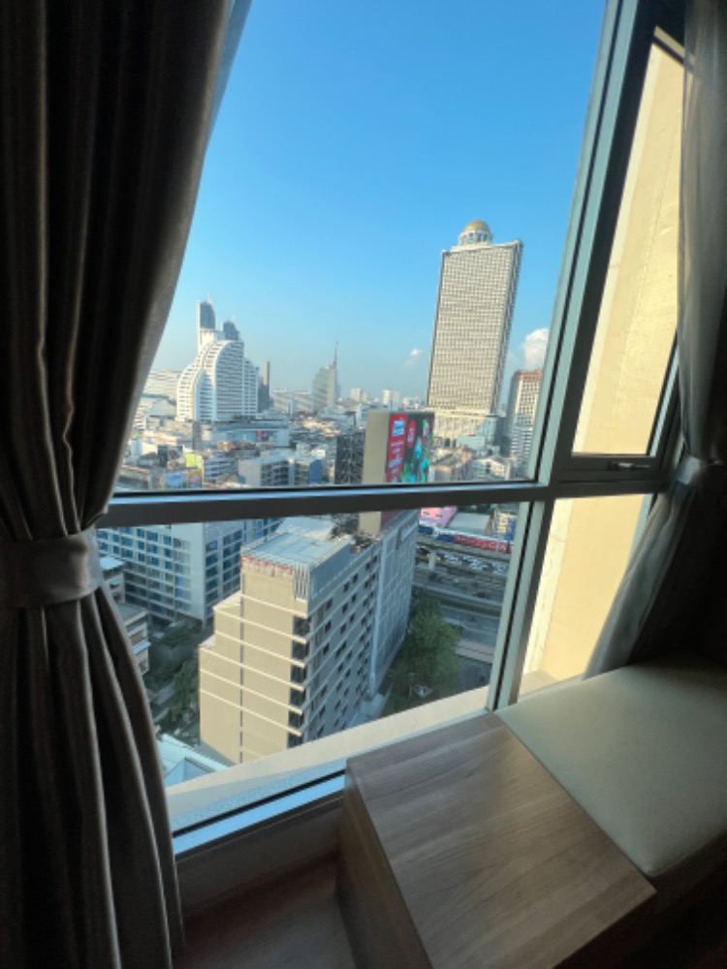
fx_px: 364
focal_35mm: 13
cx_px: 364
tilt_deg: -14.2
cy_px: 484
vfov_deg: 106.2
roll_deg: -4.8
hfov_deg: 89.9
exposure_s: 1/334
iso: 32
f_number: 1.8
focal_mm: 1.57
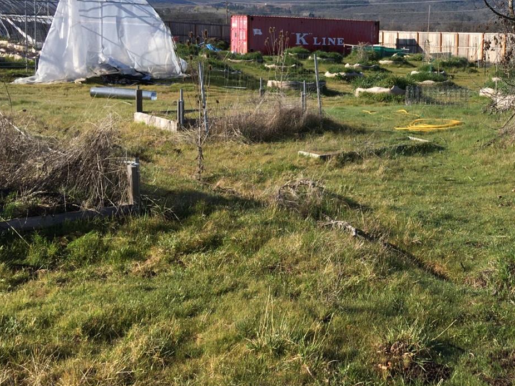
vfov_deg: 30.5
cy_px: 107
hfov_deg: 39.0
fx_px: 699
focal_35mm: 47
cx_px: 405
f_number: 2.2
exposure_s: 1/1012
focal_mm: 4.15
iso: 25
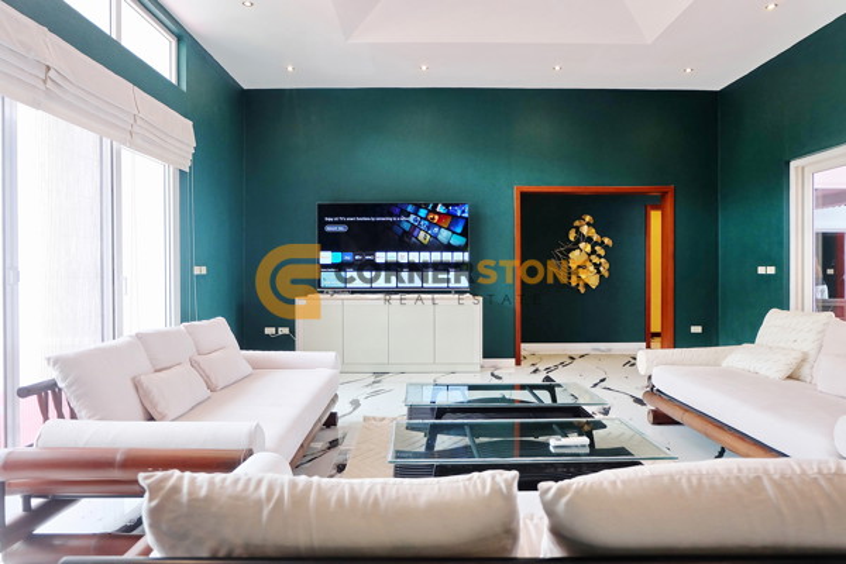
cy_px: 282
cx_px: 423
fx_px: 564
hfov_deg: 73.7
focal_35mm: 24
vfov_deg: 53.1
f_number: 3.5
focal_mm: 16
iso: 400
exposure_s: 1/56
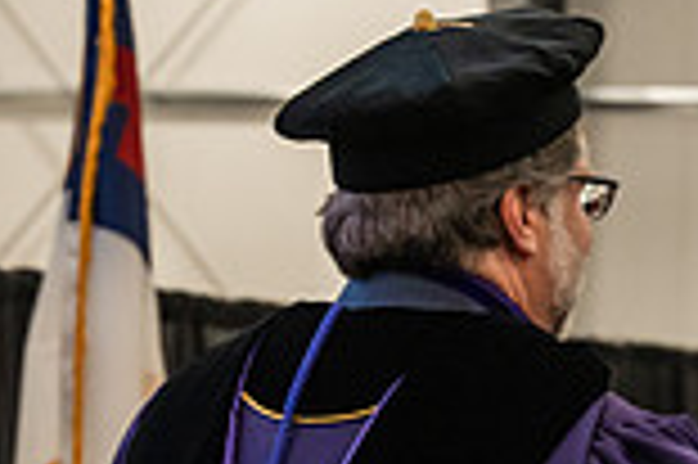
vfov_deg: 5.2
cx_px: 793
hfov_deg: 7.8
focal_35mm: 262
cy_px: 592
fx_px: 5074
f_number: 4.5
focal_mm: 70
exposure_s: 1/200
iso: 1250
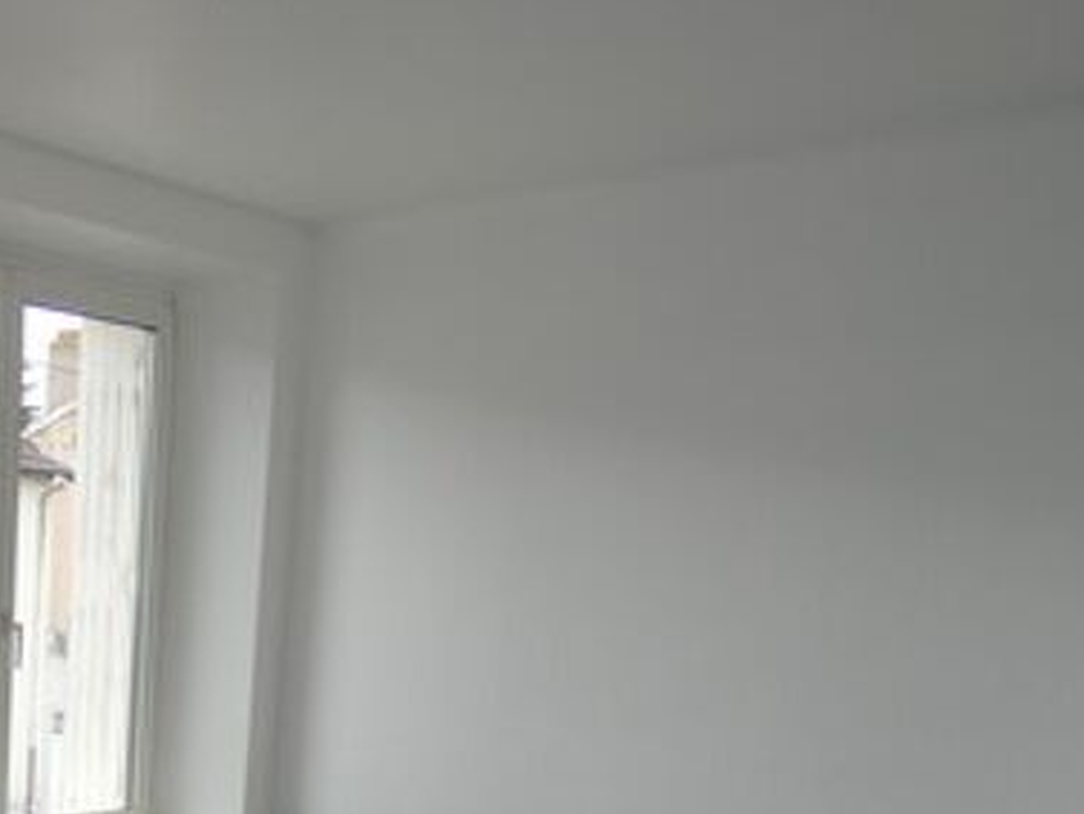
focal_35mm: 53
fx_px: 1660
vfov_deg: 25.2
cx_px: -224
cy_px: 932
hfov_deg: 30.5
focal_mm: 3.6
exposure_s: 1/100
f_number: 2.8
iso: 80
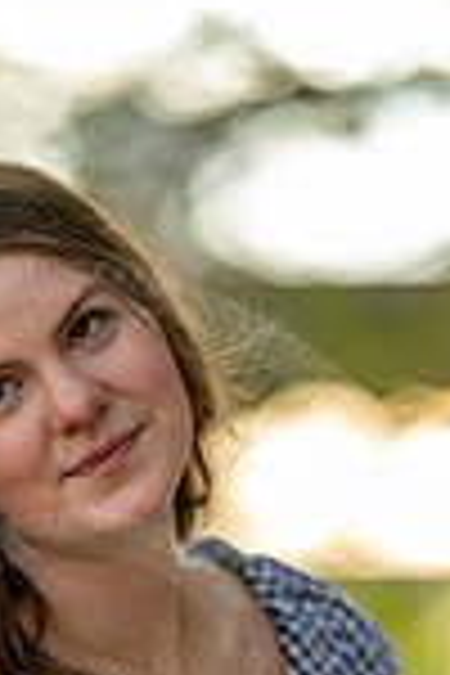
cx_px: 158
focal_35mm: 255
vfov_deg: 8.0
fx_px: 4781
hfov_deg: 5.4
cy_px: 806
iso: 200
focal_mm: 85
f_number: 1.2
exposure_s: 1/1600
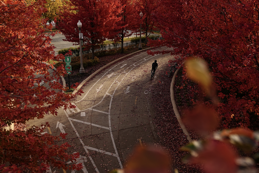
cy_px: 86
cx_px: 130
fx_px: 237
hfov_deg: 57.2
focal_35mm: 33
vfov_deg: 40.0
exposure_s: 1/1250
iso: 200
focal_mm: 33
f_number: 2.8
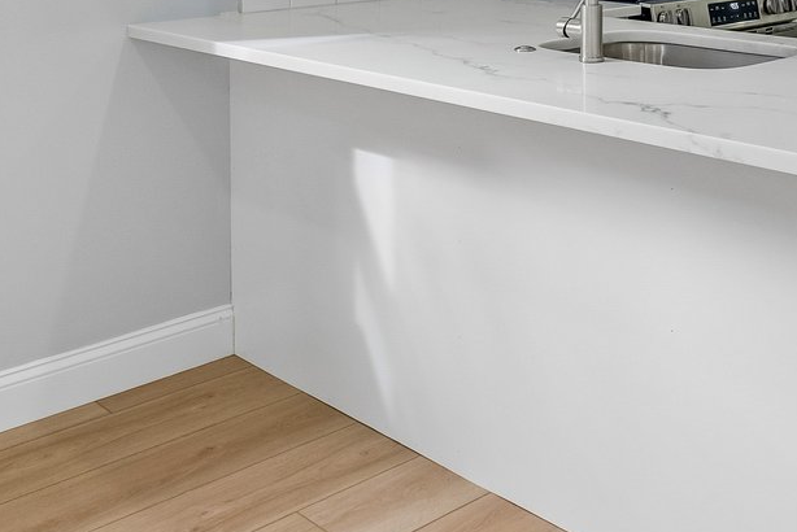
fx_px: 1107
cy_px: -110
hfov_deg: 38.3
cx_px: 619
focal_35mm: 50
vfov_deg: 24.4
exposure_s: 1/13
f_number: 8
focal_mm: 10
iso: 250
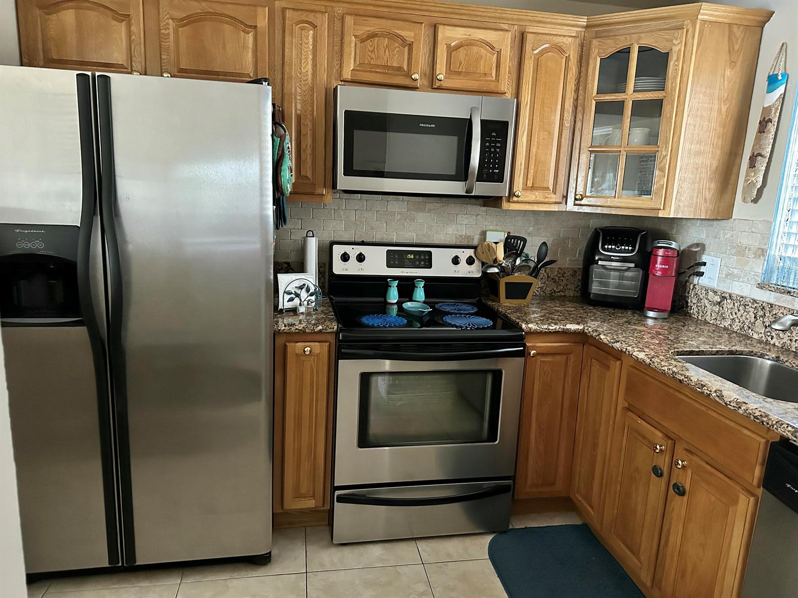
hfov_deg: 71.6
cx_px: 399
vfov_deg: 56.8
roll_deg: -2.7
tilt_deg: -11.5
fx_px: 553
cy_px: 299
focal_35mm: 24
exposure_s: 1/36
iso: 1000
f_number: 1.78
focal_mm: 6.86
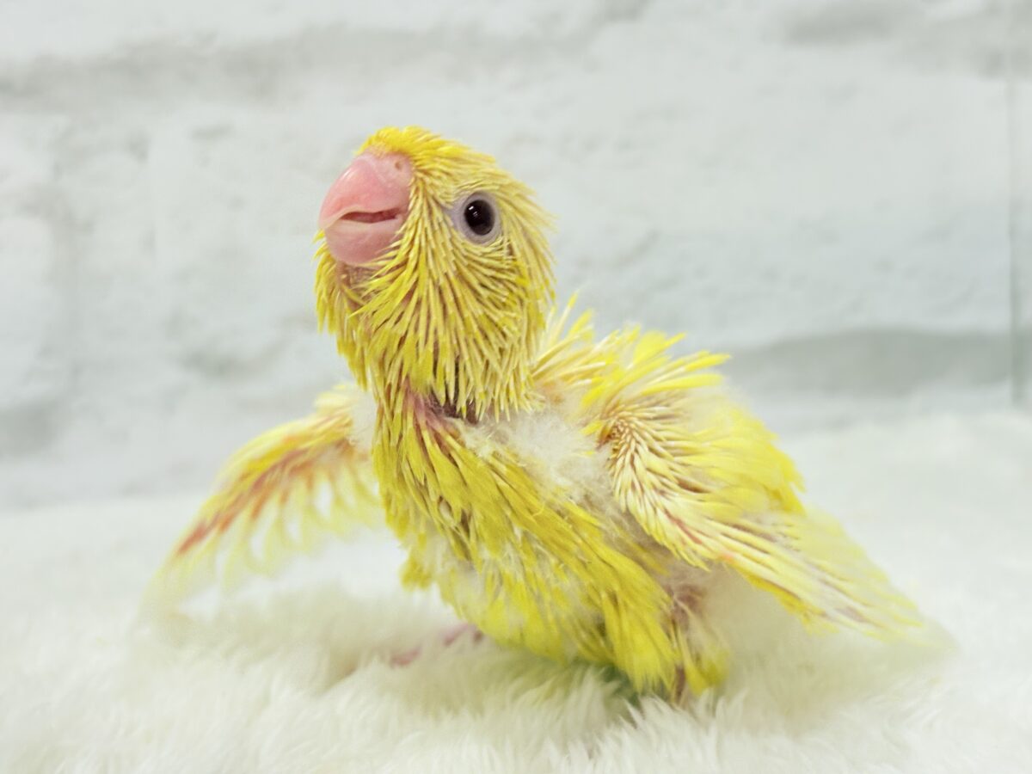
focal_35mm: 52
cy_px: 387
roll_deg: +4.0
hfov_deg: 36.8
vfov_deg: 28.0
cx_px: 516
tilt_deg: -9.2
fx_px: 1550
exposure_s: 1/100
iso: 64
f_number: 1.6
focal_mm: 5.96
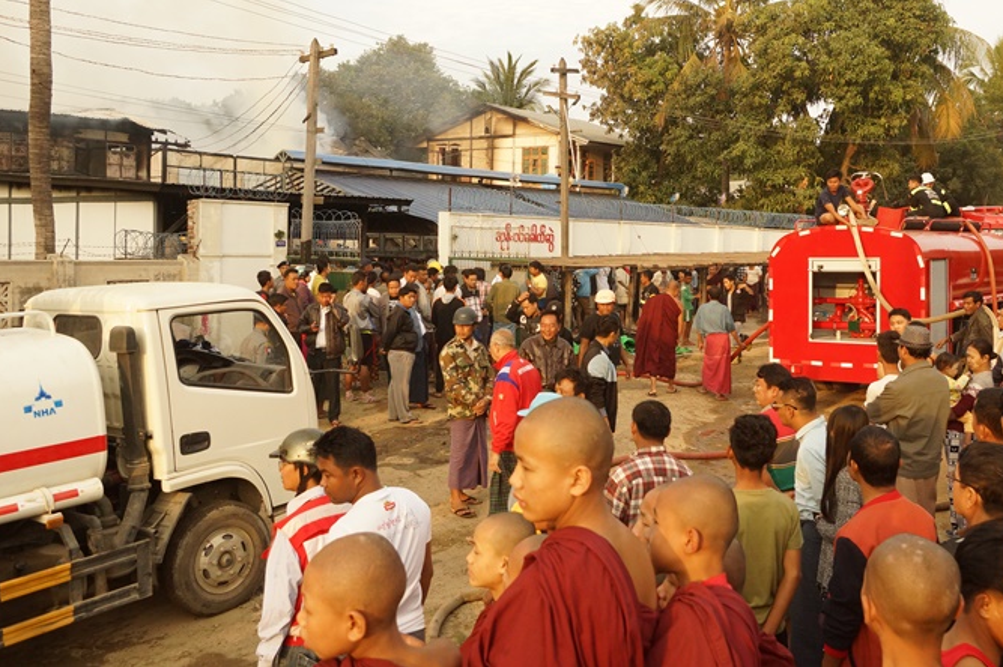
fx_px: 1002
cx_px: 562
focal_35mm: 36
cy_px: 268
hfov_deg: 53.0
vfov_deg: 36.7
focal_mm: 20
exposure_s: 1/500
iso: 800
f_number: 5.6
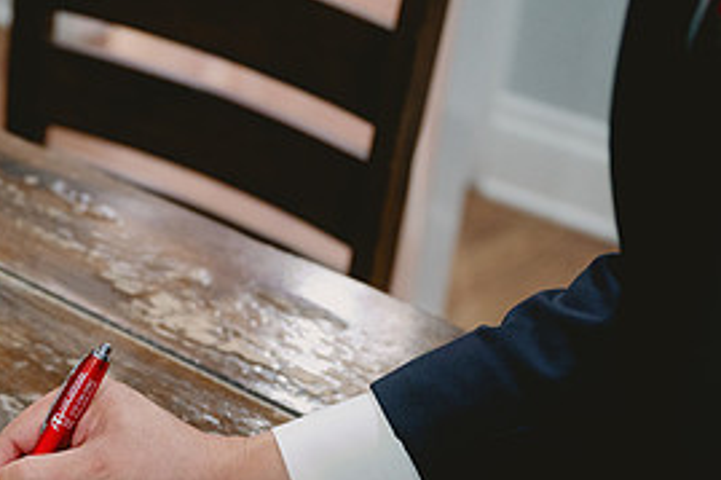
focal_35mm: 84
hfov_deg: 23.6
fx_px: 1681
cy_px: 429
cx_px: 72
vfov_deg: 16.0
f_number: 2.8
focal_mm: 39
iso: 800
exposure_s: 1/200
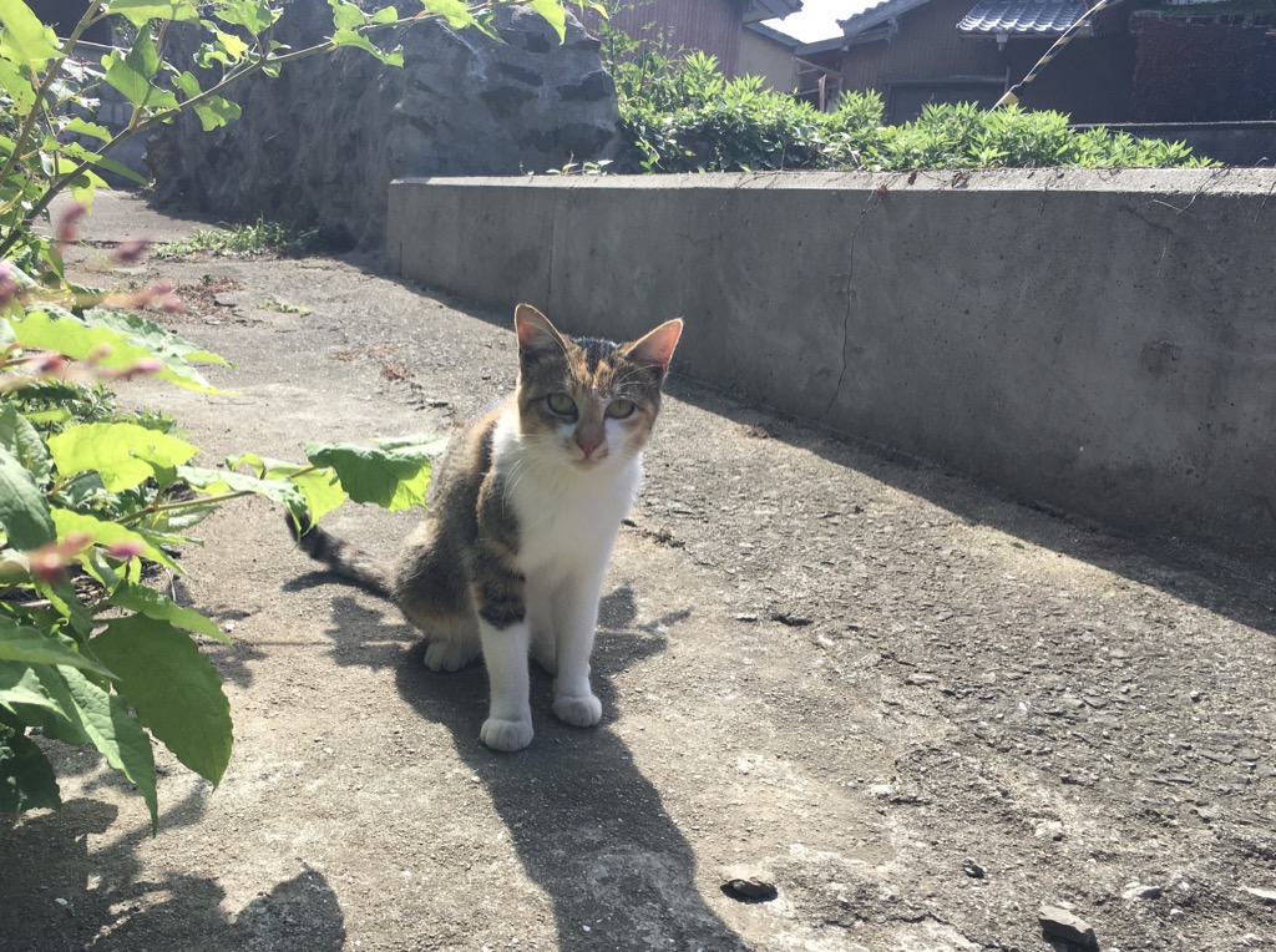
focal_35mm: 29
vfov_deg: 48.1
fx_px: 1067
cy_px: 476
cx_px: 638
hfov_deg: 61.8
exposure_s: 1/1012
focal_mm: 4.15
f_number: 2.2
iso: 25
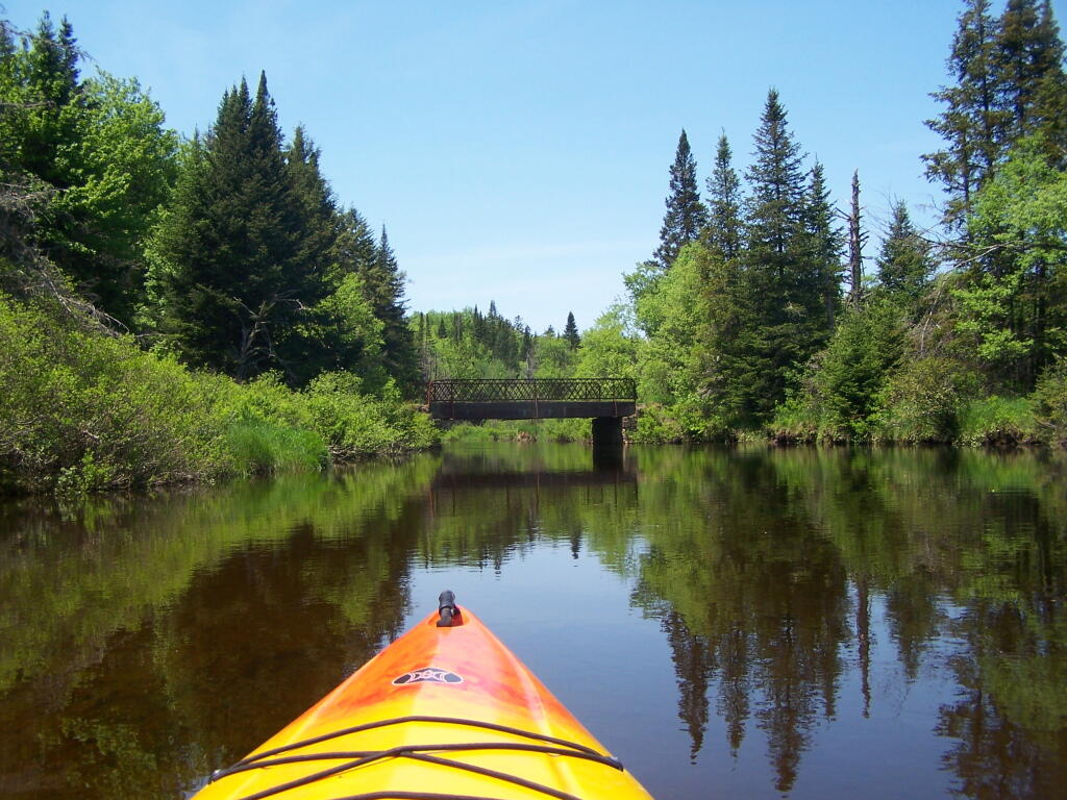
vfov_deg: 37.7
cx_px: 534
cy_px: 400
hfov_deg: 49.0
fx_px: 1171
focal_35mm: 38
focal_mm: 6.3
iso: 80
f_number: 2.8
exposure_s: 1/800
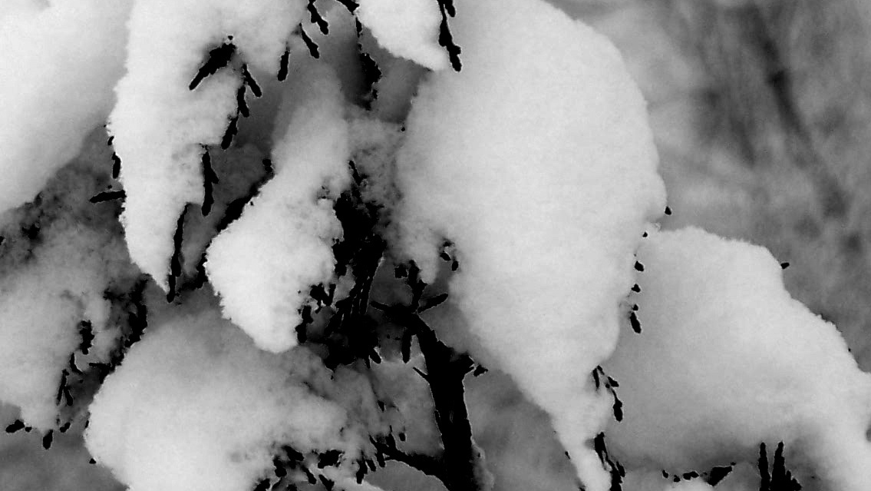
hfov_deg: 3.5
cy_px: -196
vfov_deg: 2.0
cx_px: -160
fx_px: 14184
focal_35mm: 614
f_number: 3.6
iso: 64
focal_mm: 31.6
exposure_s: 1/800
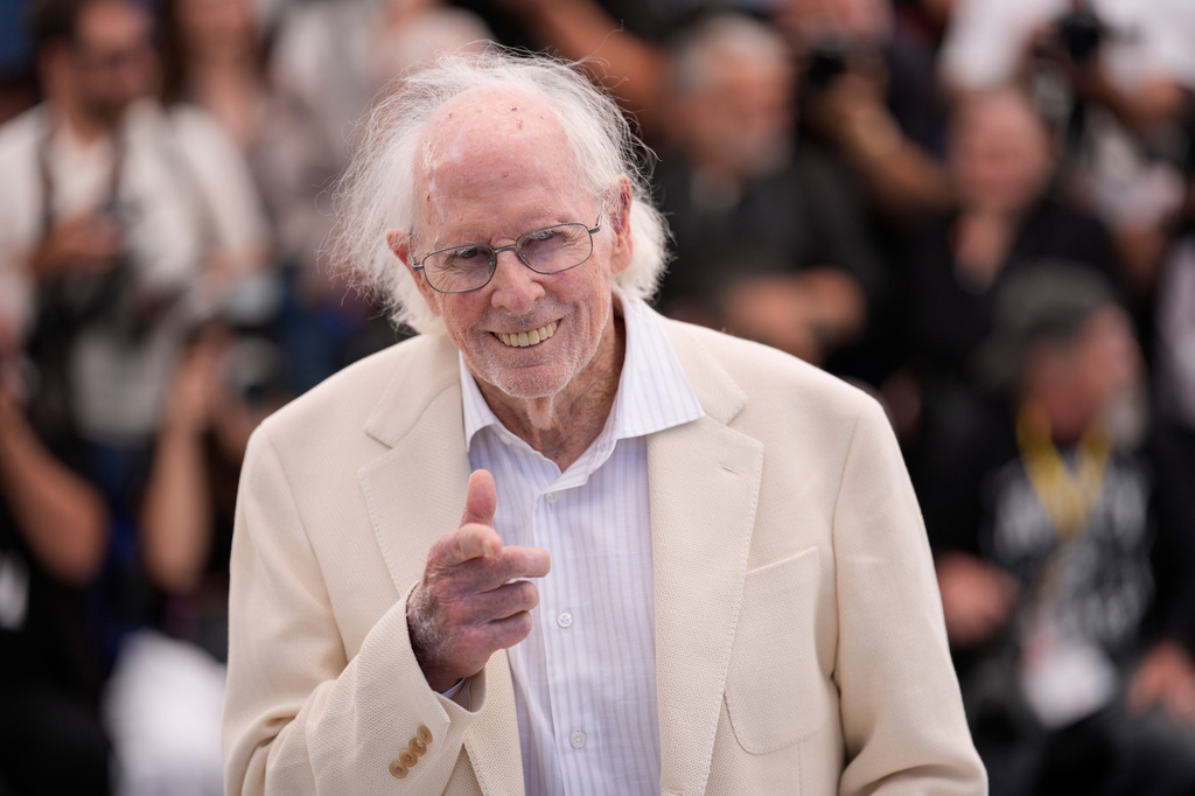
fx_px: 4612
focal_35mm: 139
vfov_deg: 9.9
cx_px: 598
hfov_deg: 14.8
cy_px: 398
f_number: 2
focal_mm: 139
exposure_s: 1/6400
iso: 250
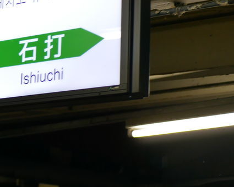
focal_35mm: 138
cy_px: -17
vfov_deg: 11.0
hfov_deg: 13.4
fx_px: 956
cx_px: -84
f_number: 2
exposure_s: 1/125
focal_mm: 25
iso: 200
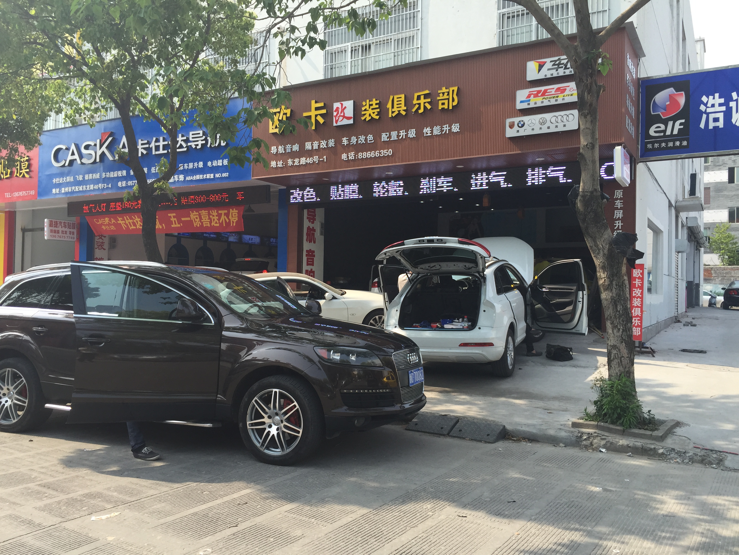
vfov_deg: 48.2
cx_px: 370
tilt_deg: +2.3
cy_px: 278
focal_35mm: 29
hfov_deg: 61.7
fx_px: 619
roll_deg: -1.7
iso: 32
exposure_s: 1/670
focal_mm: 4.15
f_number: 2.2
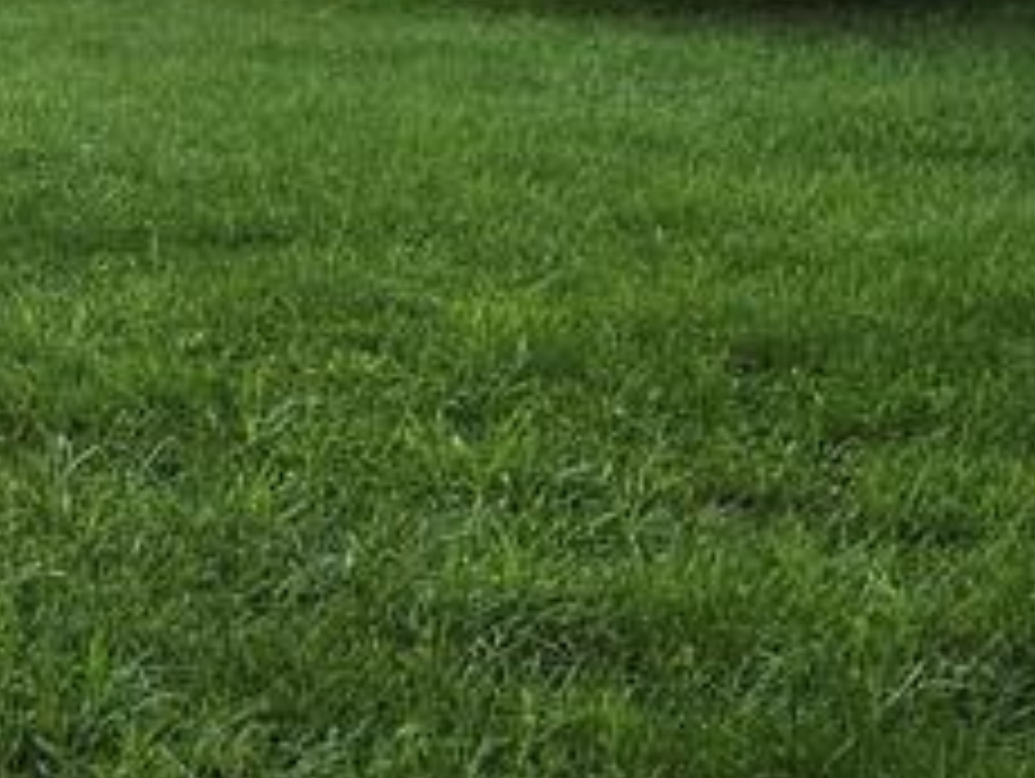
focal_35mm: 77
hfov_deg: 23.2
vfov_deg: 18.0
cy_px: -207
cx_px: -205
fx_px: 2305
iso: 32
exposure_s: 1/734
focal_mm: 2.2
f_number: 1.9
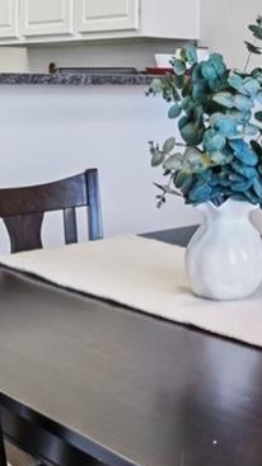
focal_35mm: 64
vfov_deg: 31.6
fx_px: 792
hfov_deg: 17.8
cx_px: 324
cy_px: 63
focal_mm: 14
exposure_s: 1/13
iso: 400
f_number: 8
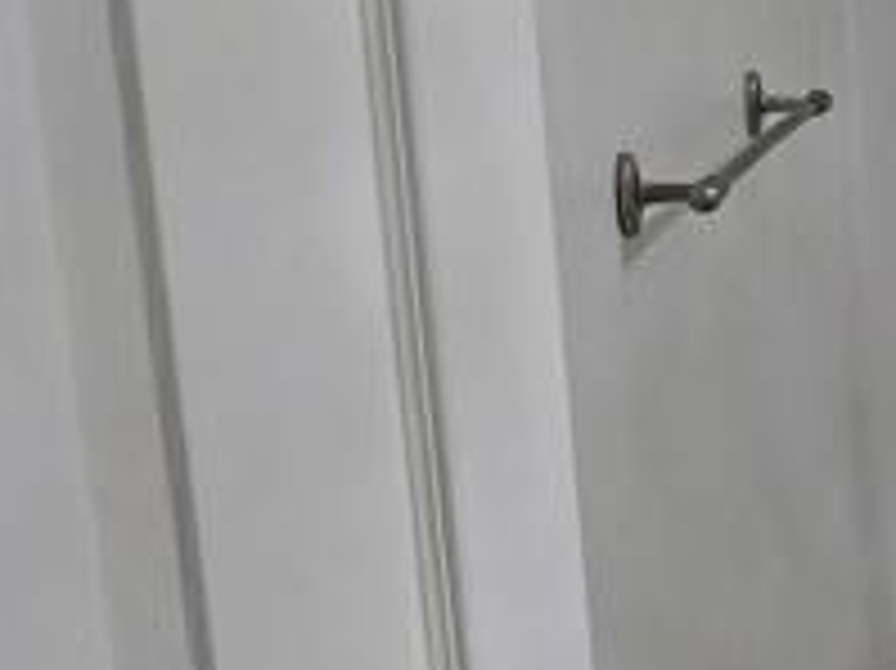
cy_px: 126
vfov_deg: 21.6
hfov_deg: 21.1
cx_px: 1553
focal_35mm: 67
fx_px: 1733
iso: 125
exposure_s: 1/60
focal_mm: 2.2
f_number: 2.2
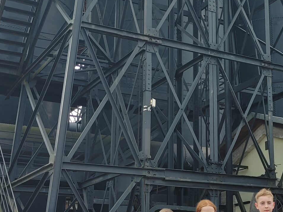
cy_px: 134
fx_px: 572
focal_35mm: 70
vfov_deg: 21.0
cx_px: 228
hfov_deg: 27.2
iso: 50
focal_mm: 5.58
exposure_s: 1/763
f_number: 1.8
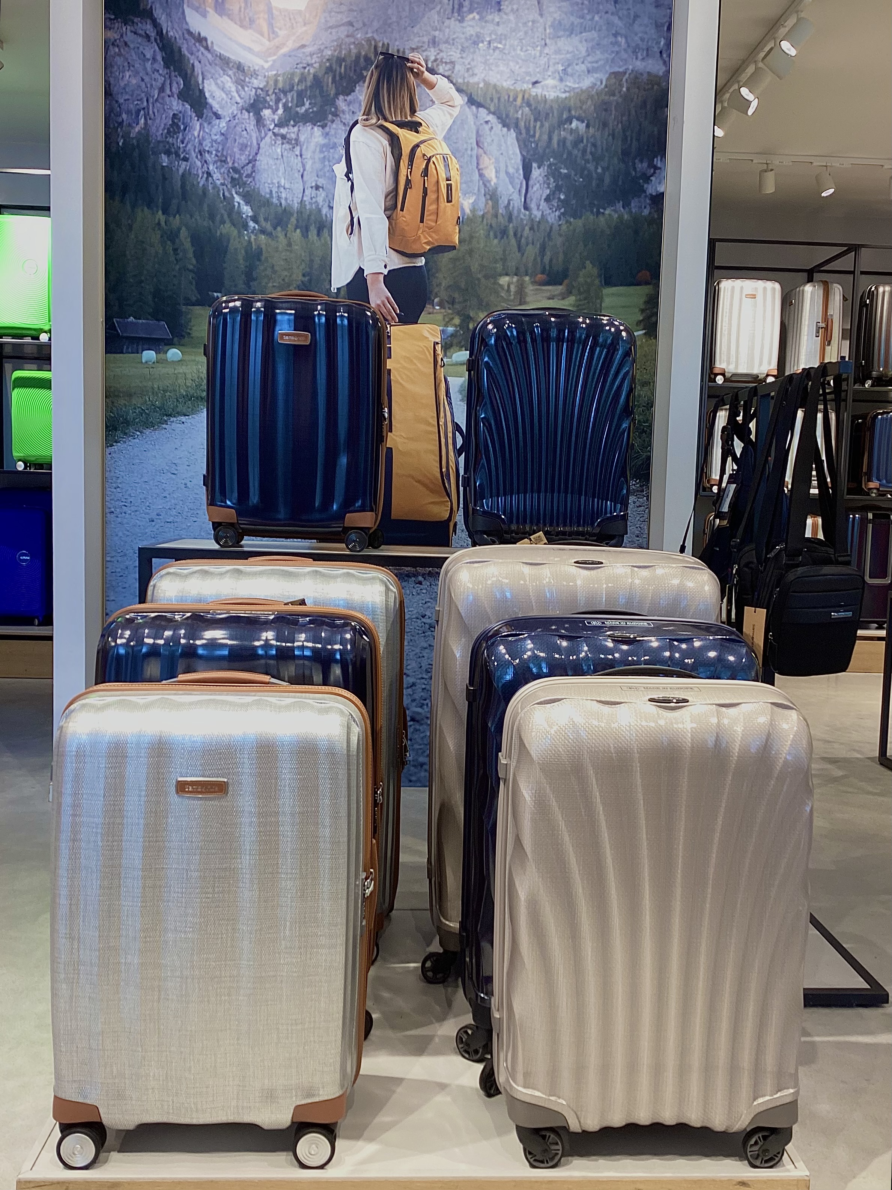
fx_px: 1065
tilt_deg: -5.7
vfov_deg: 58.4
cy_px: 595
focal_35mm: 31
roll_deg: -0.4
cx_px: 446
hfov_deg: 45.4
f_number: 2.4
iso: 80
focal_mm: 3.3
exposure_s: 1/100
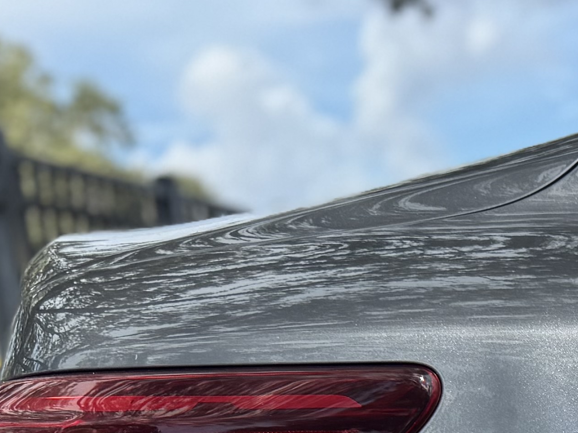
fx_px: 1803
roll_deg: +0.9
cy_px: 901
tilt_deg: -16.7
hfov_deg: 15.8
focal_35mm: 108
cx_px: 1004
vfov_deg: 12.0
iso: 80
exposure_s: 1/2041
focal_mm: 6.76
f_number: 1.78
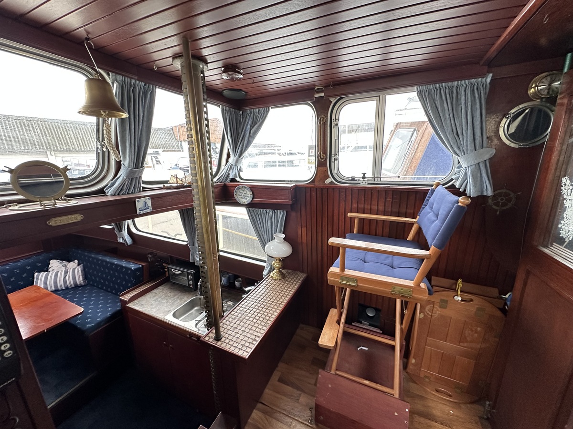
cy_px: 214
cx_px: 286
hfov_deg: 102.1
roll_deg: +2.8
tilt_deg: -13.2
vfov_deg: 85.7
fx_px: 232
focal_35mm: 14
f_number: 2.2
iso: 320
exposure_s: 1/64
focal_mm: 2.22
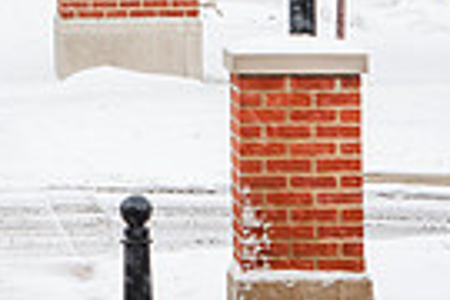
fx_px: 7249
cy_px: -248
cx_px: -273
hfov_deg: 3.5
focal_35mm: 580
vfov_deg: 2.4
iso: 320
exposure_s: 1/160
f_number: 4.5
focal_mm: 135
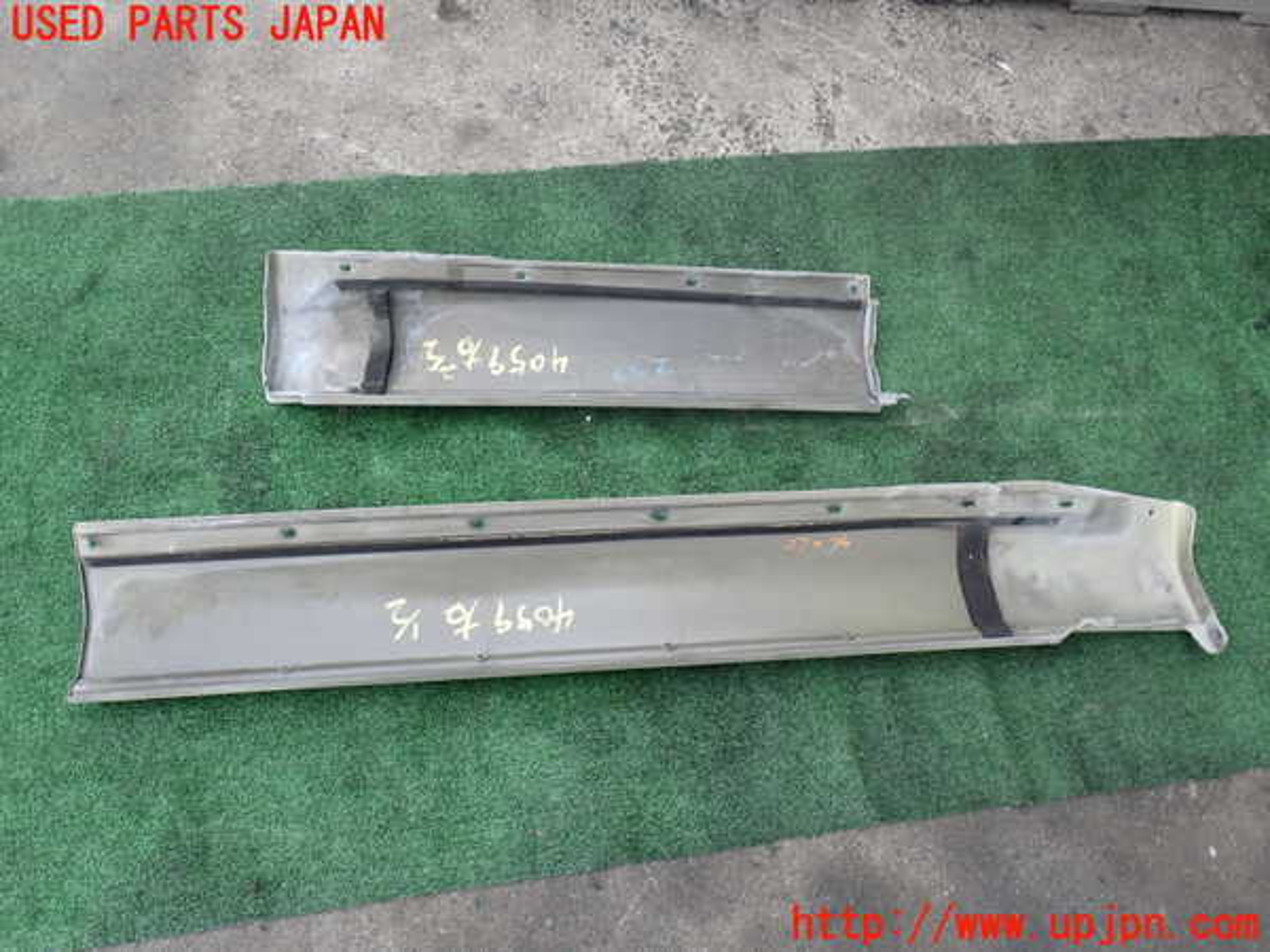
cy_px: 476
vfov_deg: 46.8
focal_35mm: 30
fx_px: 1101
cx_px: 635
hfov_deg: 60.0
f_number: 3.2
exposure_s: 1/125
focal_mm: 5.4
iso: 100
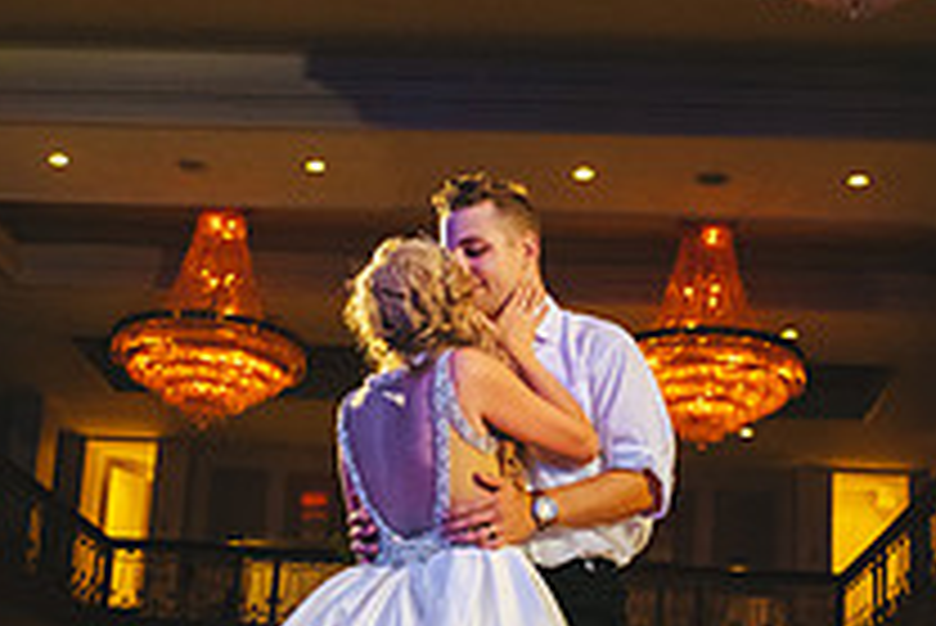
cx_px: 405
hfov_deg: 30.0
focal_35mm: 67
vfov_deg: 20.3
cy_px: 426
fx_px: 1743
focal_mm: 24
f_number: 2.8
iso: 2000
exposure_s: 1/100
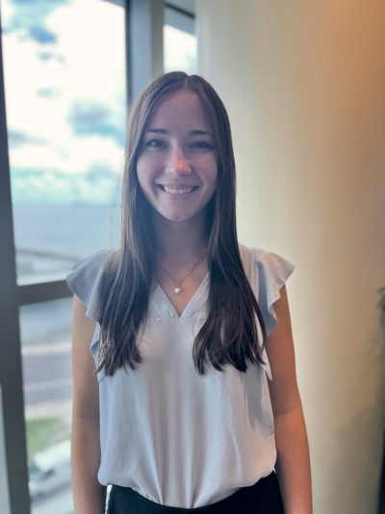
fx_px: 385
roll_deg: -0.8
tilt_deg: -7.4
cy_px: 257
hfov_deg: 53.1
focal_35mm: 26
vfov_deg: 67.3
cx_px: 192
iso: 50
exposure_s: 1/172
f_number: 1.5
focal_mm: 5.7
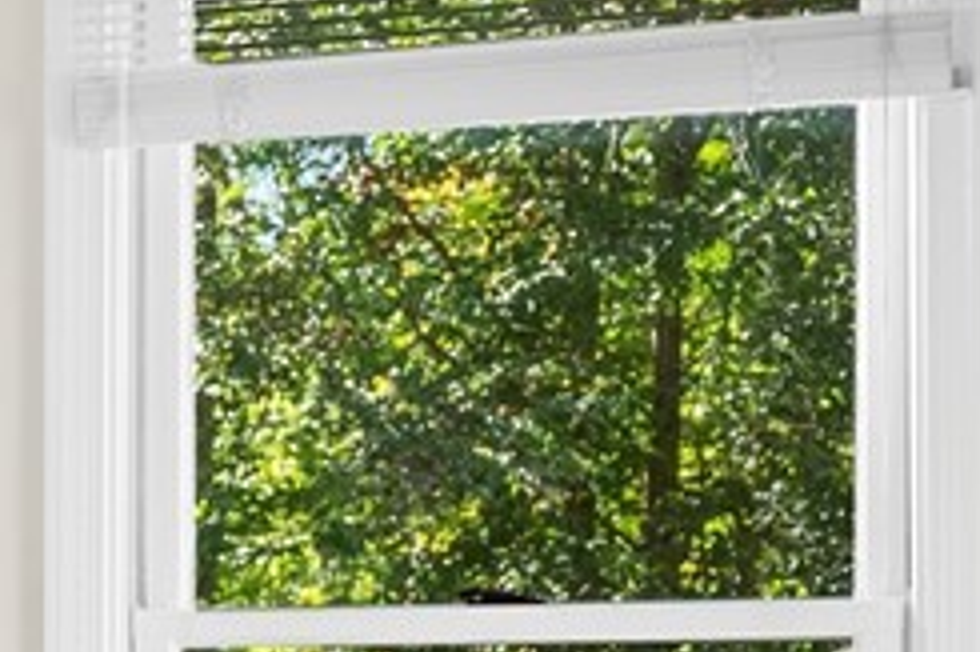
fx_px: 4216
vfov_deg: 8.8
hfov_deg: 11.6
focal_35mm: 155
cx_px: -1114
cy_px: 700
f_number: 4
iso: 1250
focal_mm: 35
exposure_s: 1/13
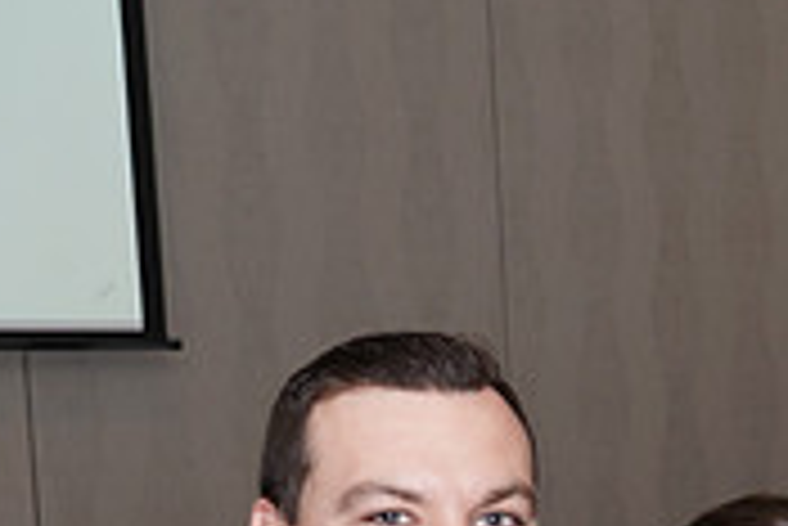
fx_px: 2607
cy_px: 735
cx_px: 1234
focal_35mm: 119
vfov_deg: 11.2
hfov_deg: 15.6
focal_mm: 36
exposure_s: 1/100
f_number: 4.5
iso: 640
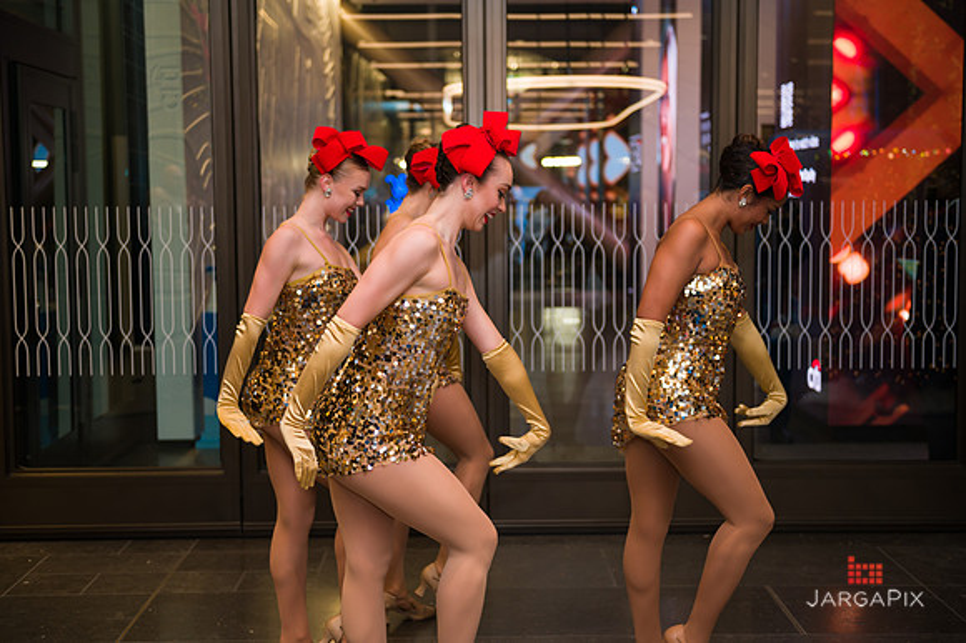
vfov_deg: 26.0
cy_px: 322
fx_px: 1394
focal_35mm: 52
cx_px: 483
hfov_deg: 38.2
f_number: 3.2
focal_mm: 52
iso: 400
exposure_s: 1/160
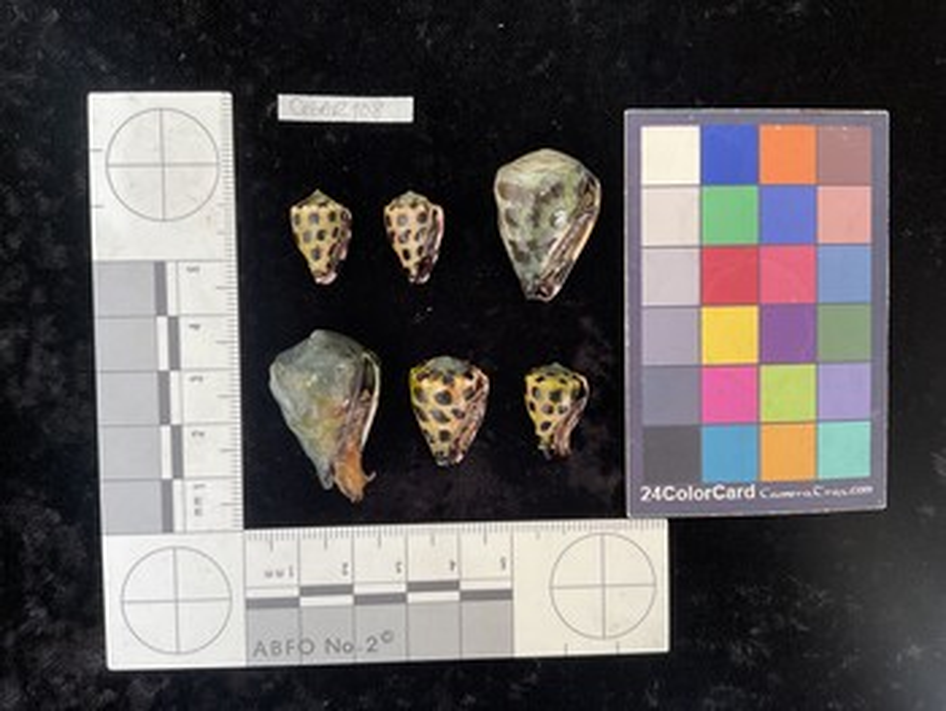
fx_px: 793
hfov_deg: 61.6
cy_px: 356
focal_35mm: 29
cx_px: 473
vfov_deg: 48.3
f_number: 1.8
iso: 50
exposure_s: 1/120
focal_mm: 3
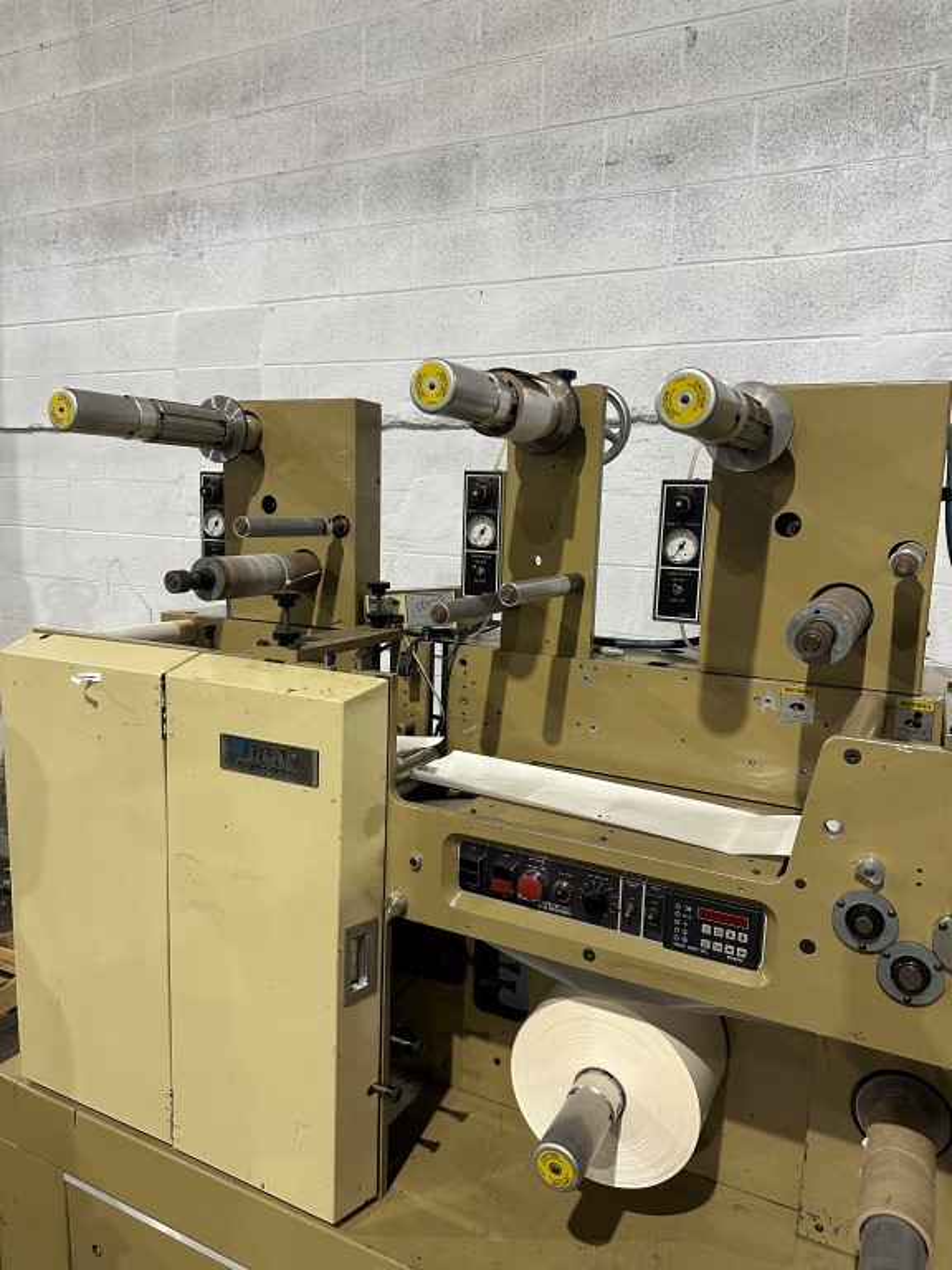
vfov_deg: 71.6
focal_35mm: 24
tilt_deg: -6.3
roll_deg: -3.2
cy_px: 635
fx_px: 880
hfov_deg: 56.8
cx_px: 476
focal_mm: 6.86
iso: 250
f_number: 1.78
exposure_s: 1/60
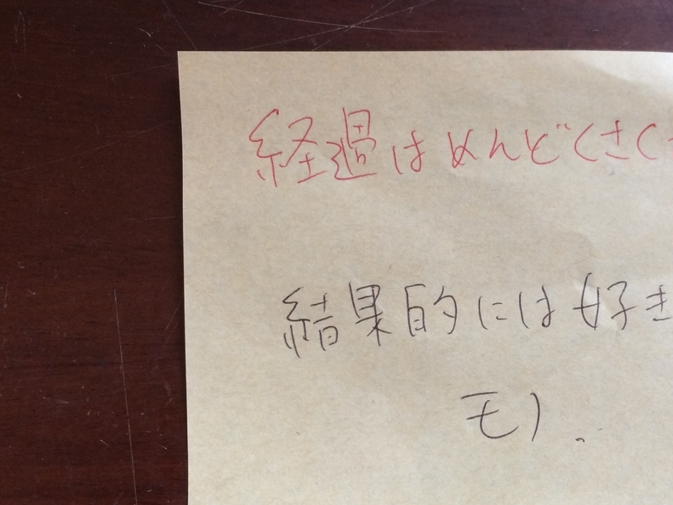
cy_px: 307
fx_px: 855
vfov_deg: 32.8
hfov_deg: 41.7
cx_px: 505
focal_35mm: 44
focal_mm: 4.15
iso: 64
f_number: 2.2
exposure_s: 1/30
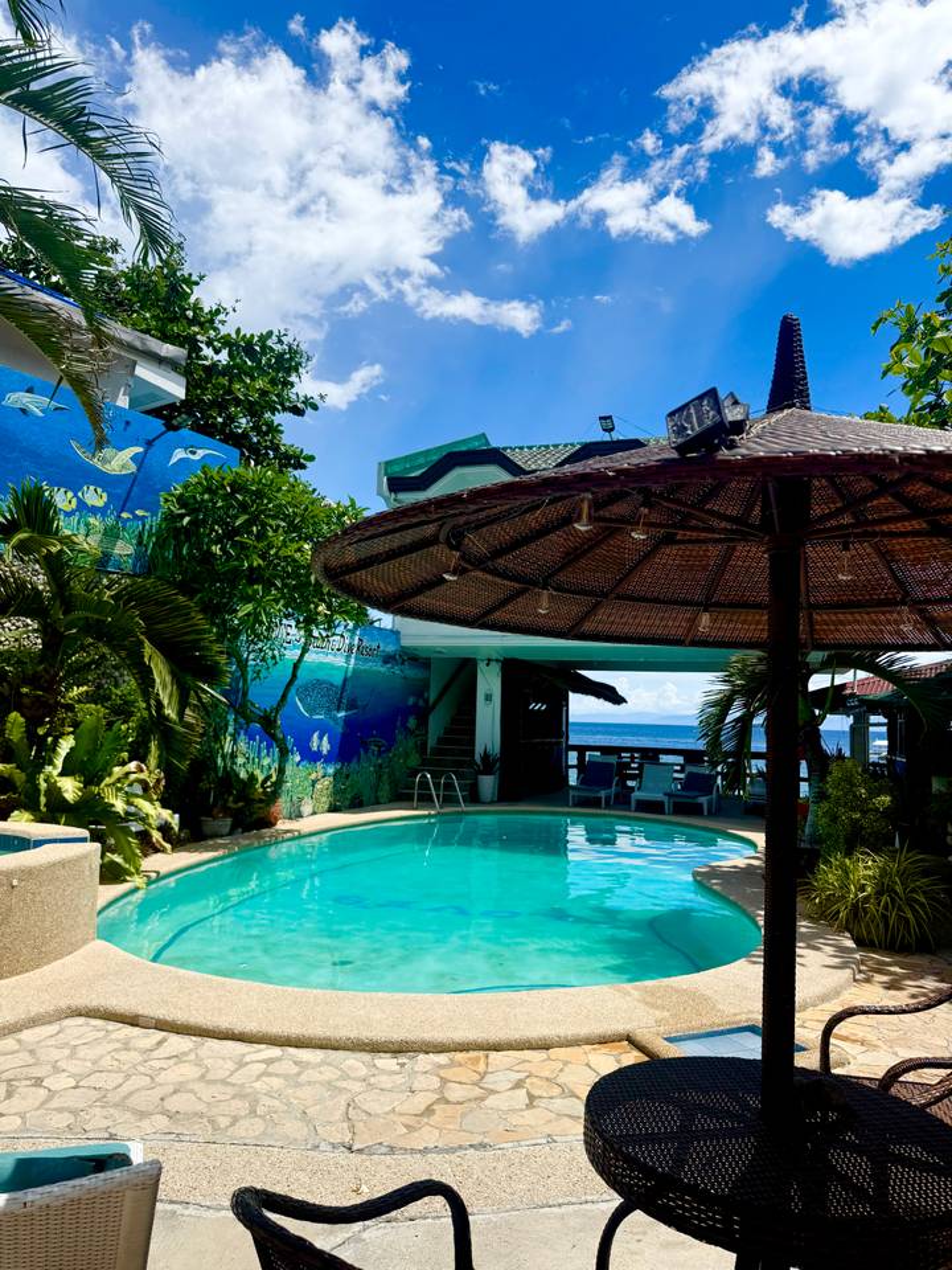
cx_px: 476
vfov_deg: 71.6
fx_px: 880
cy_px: 635
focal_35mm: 24
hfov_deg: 56.8
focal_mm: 6.76
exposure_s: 1/6173
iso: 80
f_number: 1.78
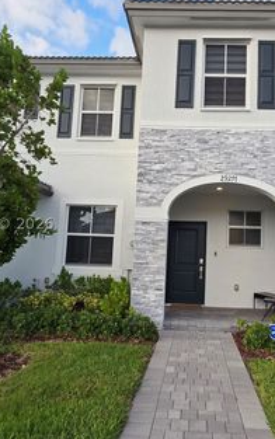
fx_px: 263
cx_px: 188
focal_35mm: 22
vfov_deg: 79.6
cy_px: 224
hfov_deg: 53.8
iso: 100
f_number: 1.9
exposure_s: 1/719
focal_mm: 2.2
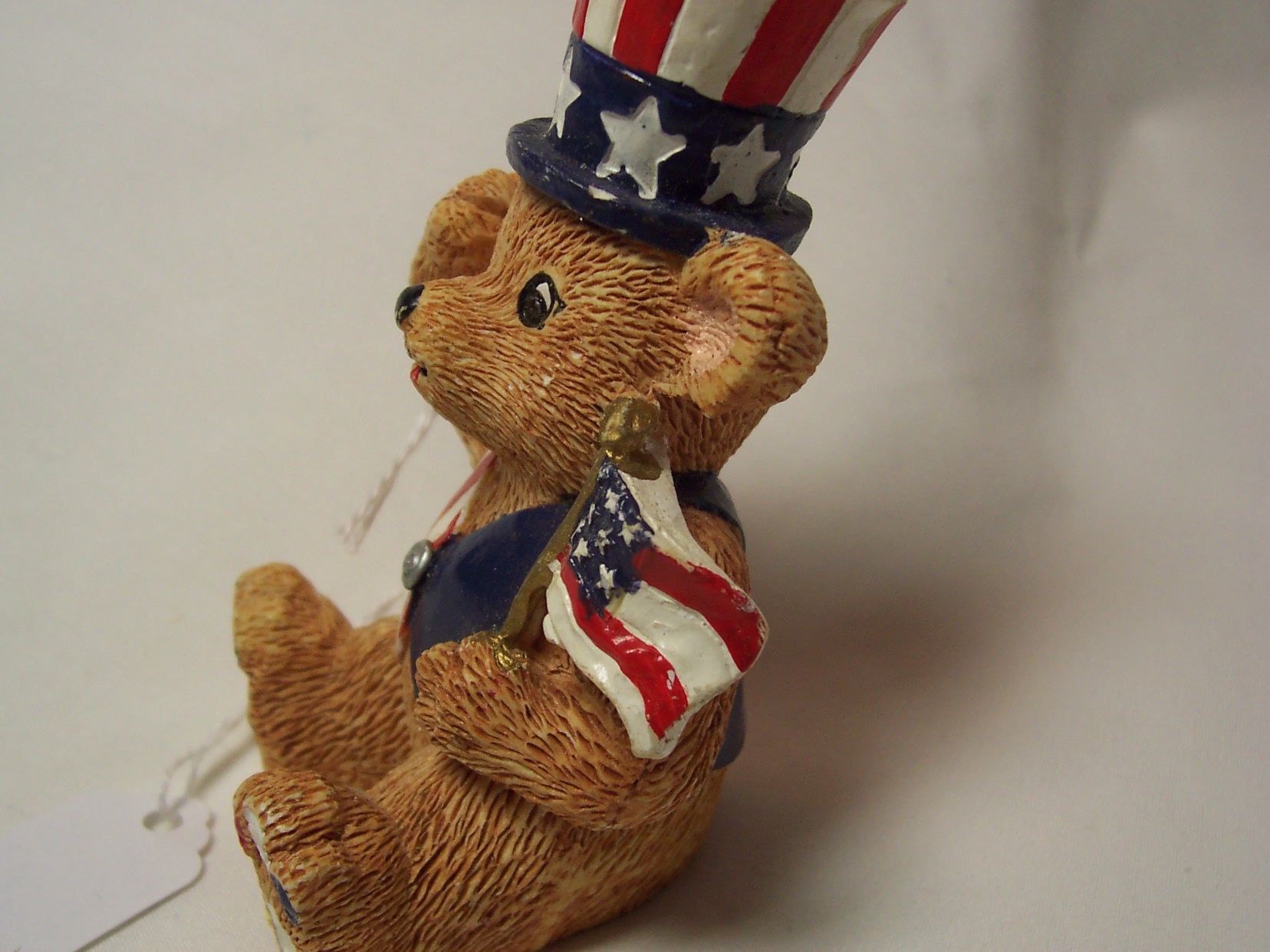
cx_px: 635
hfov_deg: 50.1
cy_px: 476
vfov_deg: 38.7
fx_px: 1357
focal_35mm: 37
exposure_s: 1/90
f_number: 2.8
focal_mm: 5.6
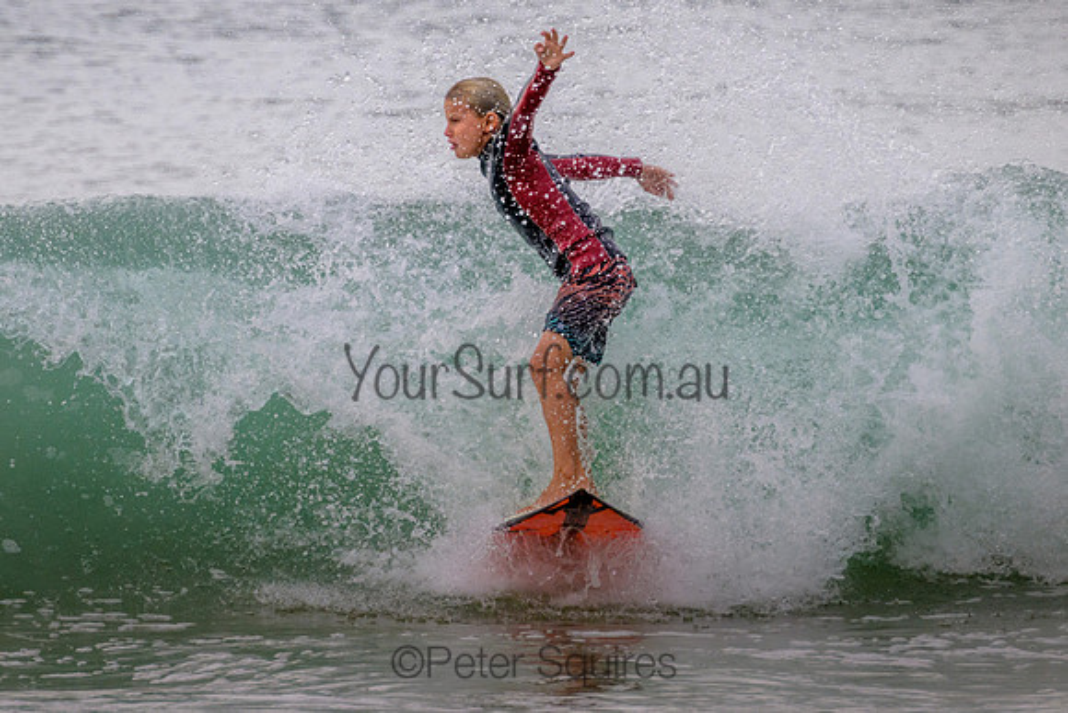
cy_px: 251
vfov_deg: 1.3
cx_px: 449
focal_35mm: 1075
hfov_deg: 1.9
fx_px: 31886
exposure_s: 1/2000
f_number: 11
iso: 1250
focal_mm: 800
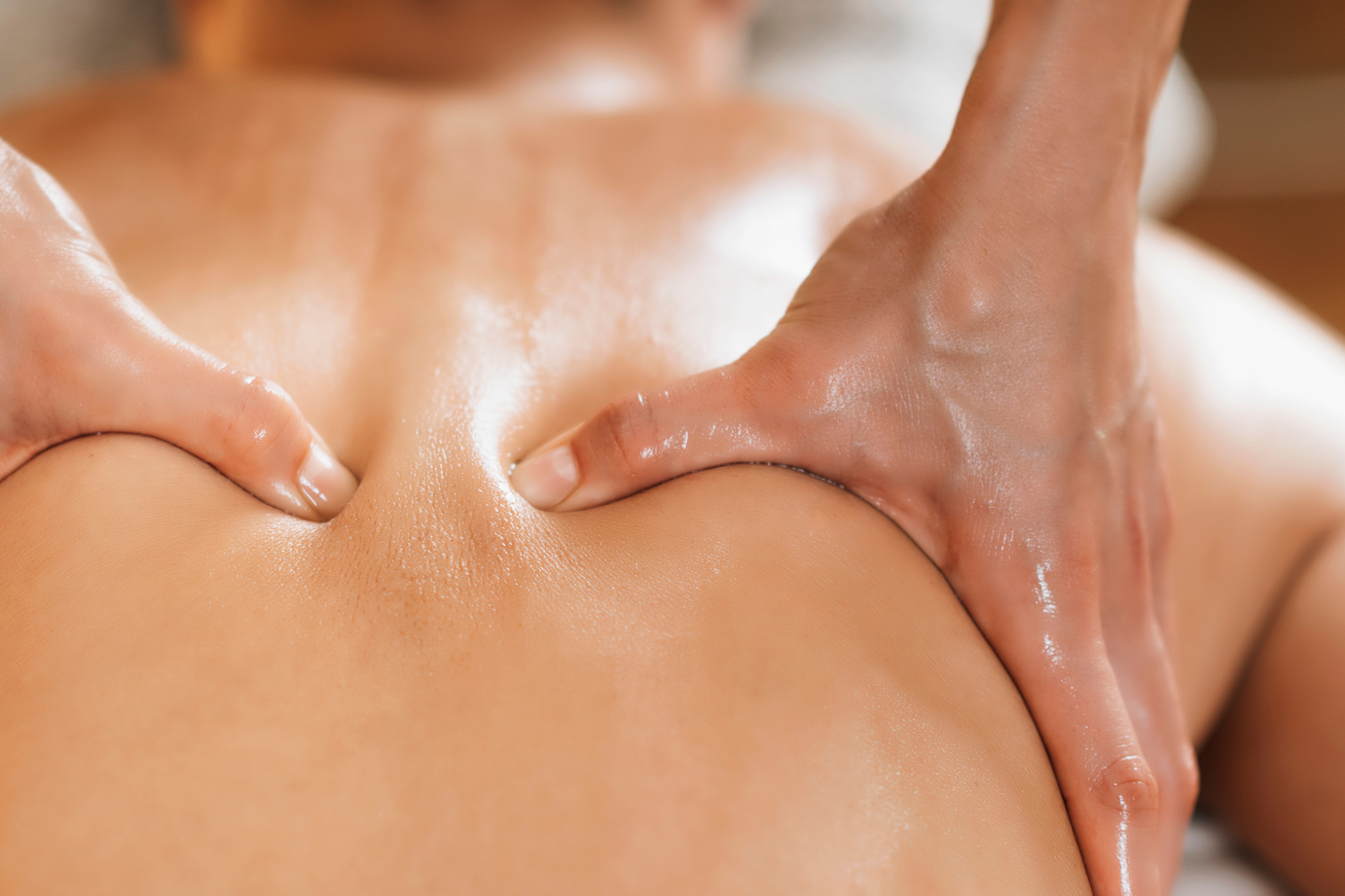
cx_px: 433
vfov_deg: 11.1
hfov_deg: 16.6
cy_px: 484
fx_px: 4595
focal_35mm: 123
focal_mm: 85
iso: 160
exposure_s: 1/160
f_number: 2.2
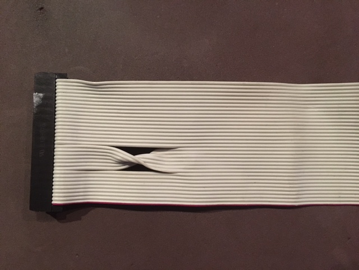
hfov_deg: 61.7
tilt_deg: -71.2
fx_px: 301
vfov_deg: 48.2
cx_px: 180
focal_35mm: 29
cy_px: 135
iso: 320
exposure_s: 1/17
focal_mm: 4.15
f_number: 2.2
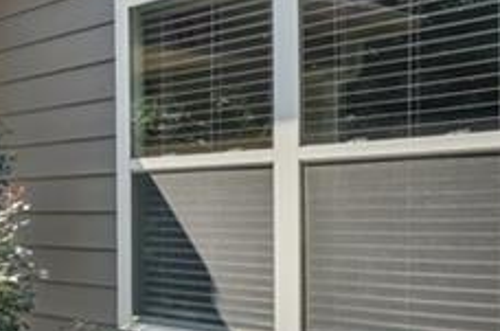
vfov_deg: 20.5
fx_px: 911
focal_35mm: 66
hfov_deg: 27.6
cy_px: 231
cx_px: -70
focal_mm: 14.6
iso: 100
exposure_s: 1/125
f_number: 8
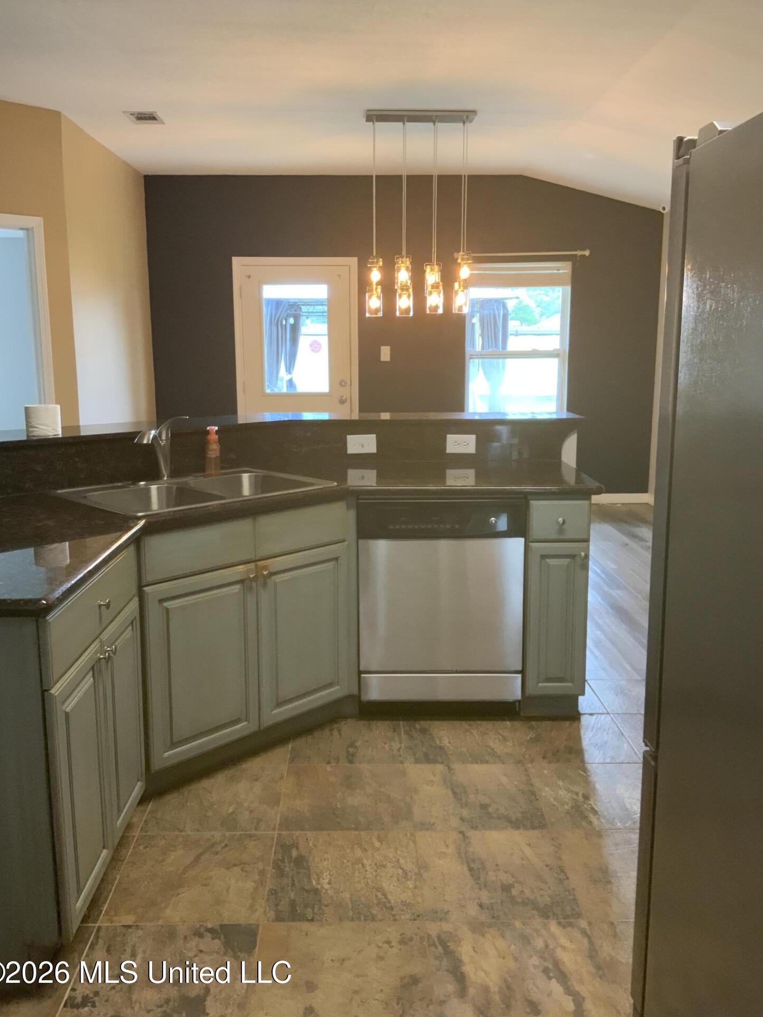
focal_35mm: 30
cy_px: 495
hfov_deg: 46.8
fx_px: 882
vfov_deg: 60.0
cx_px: 375
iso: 160
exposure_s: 1/60
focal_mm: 3
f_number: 1.8
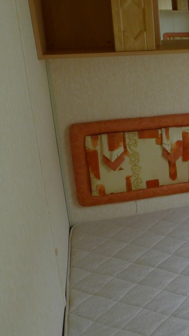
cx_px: 298
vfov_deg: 41.0
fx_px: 445
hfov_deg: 20.1
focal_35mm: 50
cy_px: 125
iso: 160
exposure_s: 1/60
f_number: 2
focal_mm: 5.1
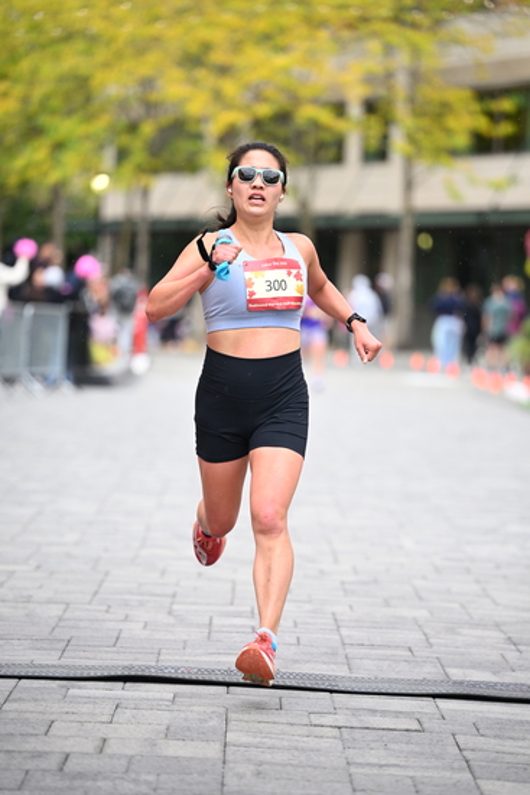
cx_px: 265
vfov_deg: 14.1
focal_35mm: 145
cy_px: 398
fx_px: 3200
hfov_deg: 9.5
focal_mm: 145
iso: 1250
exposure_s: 1/1600
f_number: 2.8
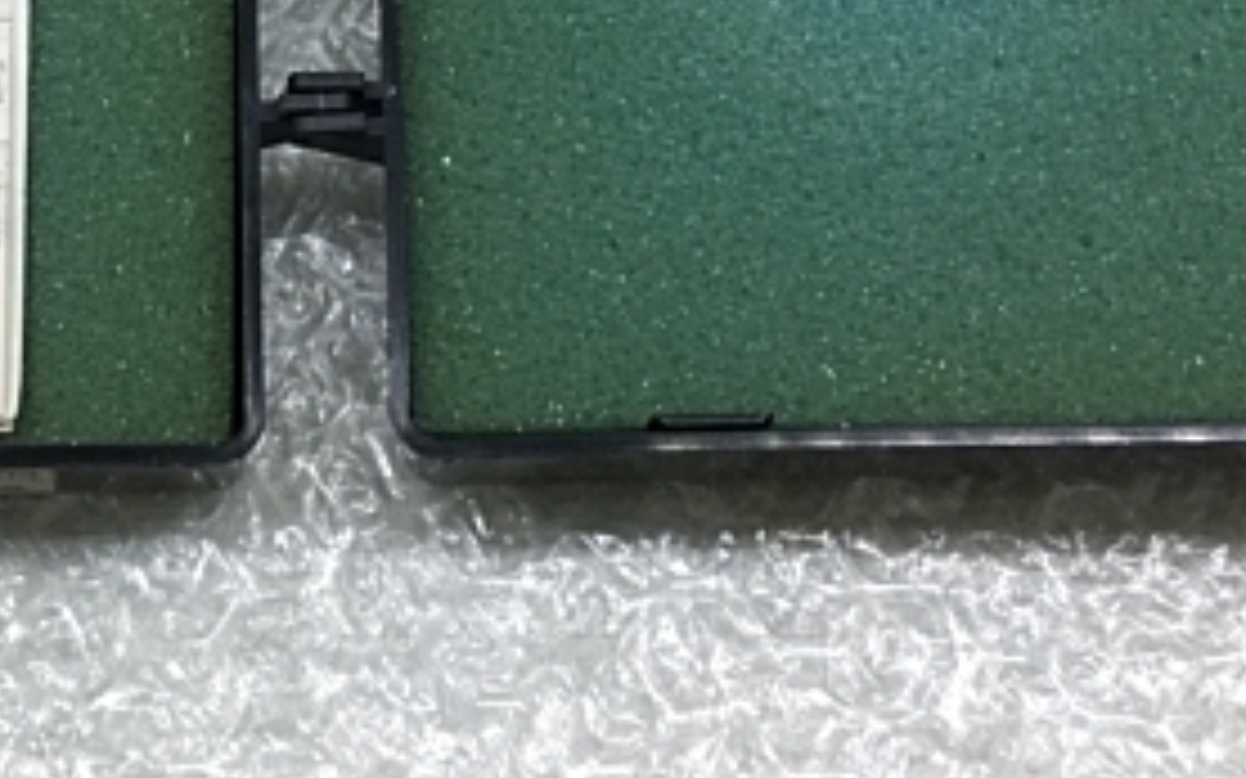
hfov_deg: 28.4
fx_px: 2410
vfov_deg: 17.3
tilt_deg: -61.0
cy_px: -216
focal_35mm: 71
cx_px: 274
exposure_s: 1/120
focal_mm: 4.15
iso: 40
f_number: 2.2
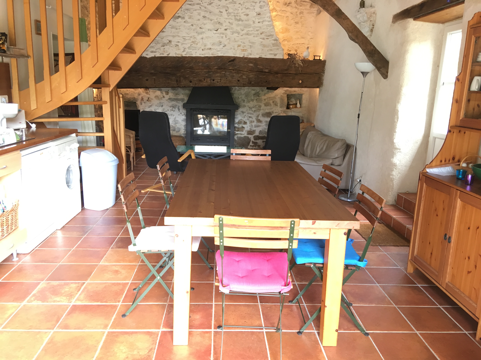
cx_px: 240
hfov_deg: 61.7
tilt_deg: -13.5
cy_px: 180
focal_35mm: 29
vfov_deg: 48.2
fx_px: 403
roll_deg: -2.1
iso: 100
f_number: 2.2
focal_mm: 4.15
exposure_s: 1/33
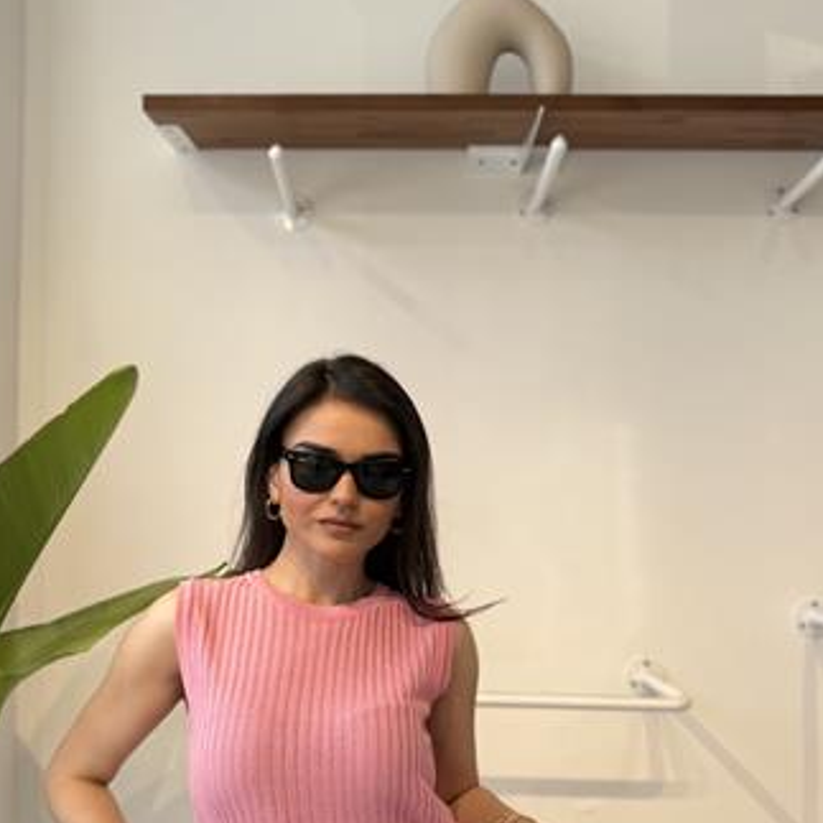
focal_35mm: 35
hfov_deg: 47.1
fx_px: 941
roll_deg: -0.9
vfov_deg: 46.7
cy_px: 531
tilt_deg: +0.9
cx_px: 357
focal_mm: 6.76
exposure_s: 1/467
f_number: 1.78
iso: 80
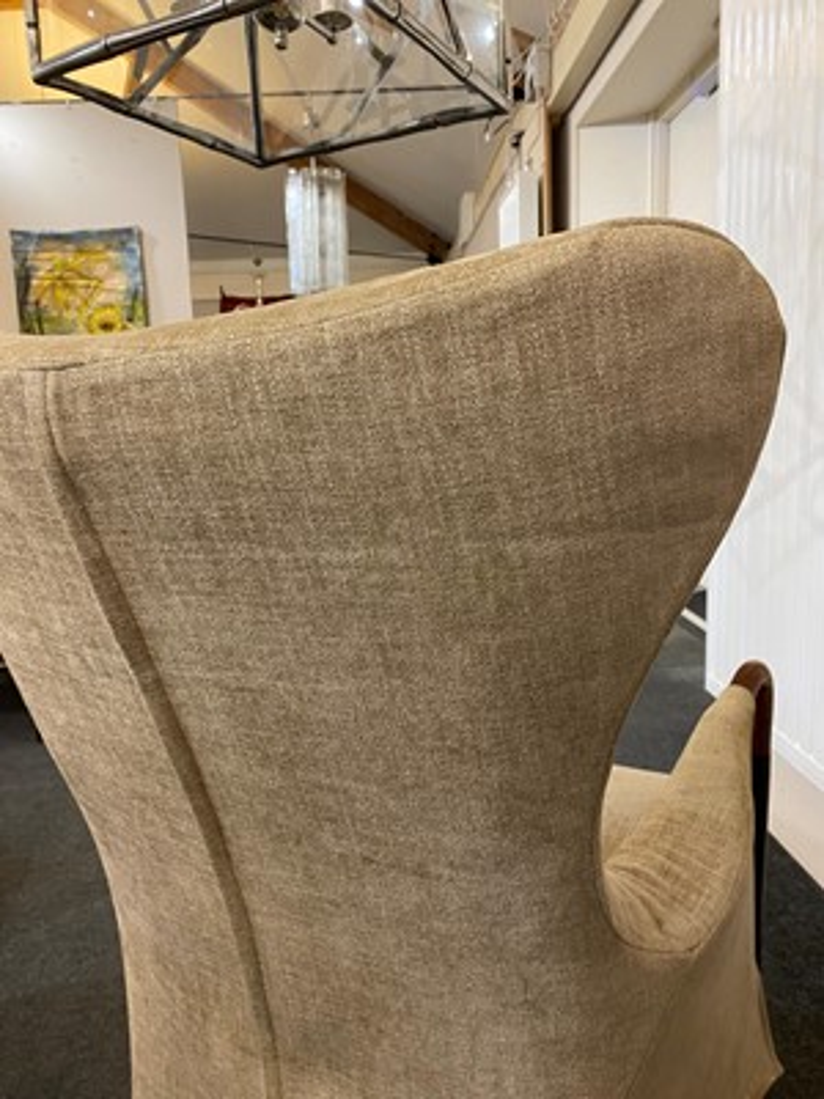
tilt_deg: -9.6
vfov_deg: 67.3
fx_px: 825
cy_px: 550
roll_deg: +2.4
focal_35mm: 26
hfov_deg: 53.1
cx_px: 412
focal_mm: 4.25
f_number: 1.8
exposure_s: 1/50
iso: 200
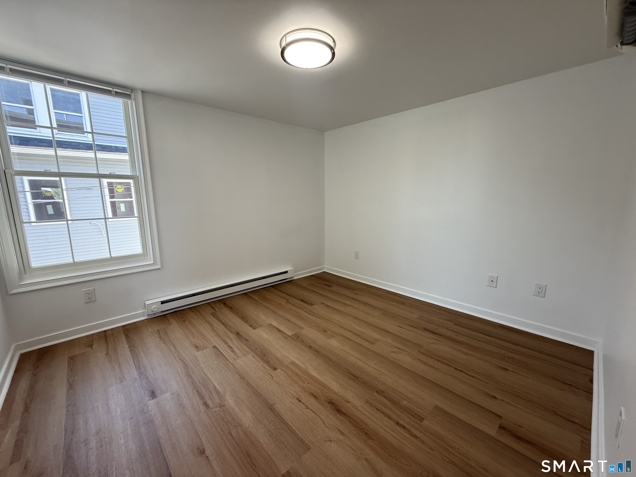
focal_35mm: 14
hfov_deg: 102.1
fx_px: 257
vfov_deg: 85.7
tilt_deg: -9.3
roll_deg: +0.1
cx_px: 318
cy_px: 238
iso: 200
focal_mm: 2.22
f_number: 2.2
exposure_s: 1/120
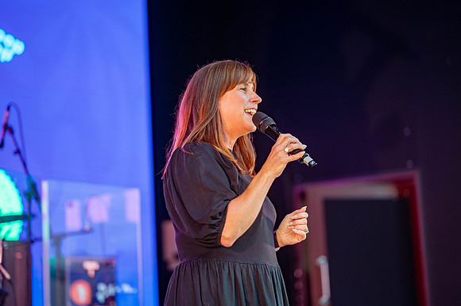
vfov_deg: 16.1
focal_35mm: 85
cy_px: 153
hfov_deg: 23.9
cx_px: 230
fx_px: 1088
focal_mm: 85
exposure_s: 1/500
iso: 100
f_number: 2
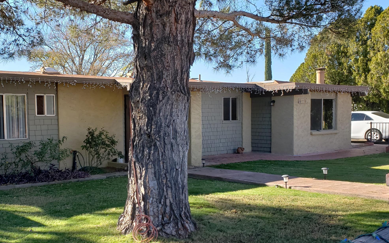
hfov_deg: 46.3
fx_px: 445
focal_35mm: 42
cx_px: 122
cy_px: 146
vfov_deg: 30.4
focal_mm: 4.3
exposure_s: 1/395
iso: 50
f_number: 2.4
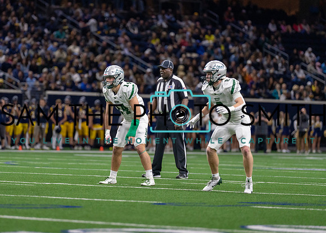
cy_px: 97
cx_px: 132
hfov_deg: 8.1
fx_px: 2306
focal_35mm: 249
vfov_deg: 5.8
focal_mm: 200
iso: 2000
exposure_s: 1/1000
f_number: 2.8
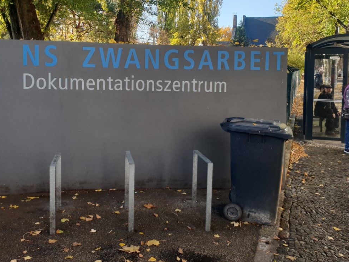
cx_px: 165
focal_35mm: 37
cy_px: 98
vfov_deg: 38.4
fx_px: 373
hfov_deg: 50.1
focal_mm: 4.3
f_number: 2.4
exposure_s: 1/102
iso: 50
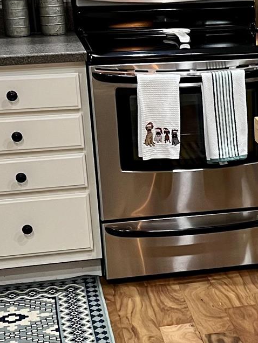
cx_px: 282
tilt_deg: -18.5
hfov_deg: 15.3
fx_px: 934
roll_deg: +0.6
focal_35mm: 94
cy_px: 225
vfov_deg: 20.8
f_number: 1.5
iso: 125
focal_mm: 5.7
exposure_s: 1/60
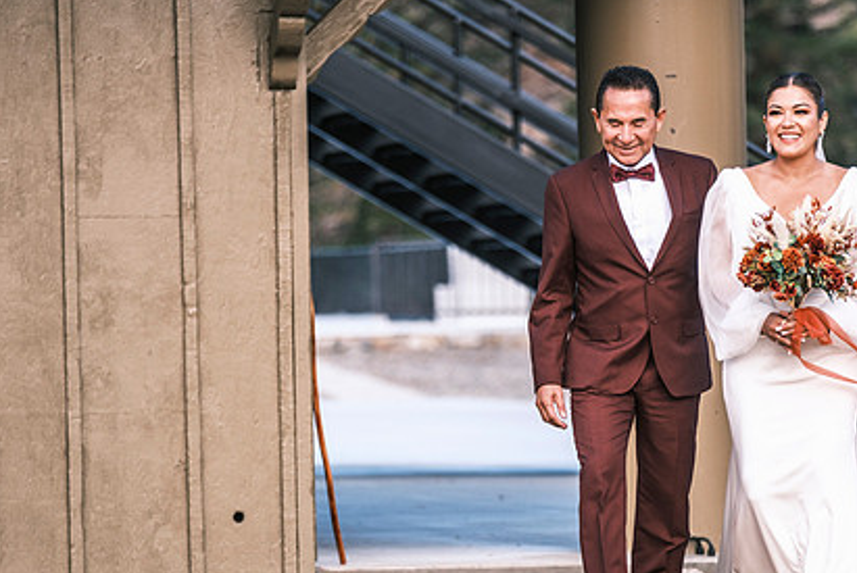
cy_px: 362
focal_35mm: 296
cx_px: 596
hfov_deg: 6.9
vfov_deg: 4.7
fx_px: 7054
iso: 400
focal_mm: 140
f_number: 2.8
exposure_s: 1/850
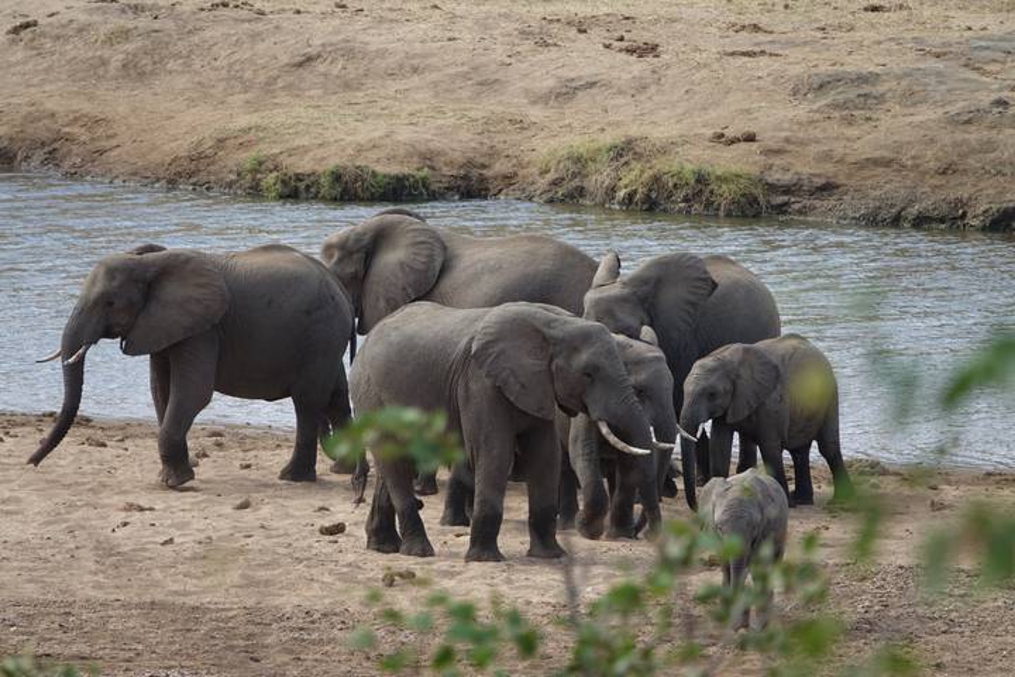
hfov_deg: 4.3
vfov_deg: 2.8
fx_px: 13673
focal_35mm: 485
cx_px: 508
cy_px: 338
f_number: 4
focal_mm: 177.86
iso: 125
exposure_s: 1/250
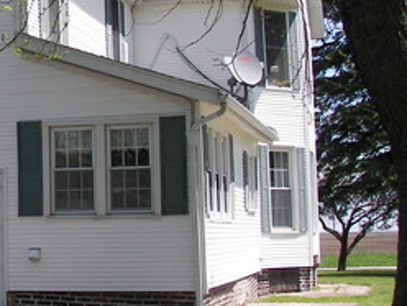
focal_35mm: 93
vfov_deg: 15.8
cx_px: -62
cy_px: 84
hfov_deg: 20.0
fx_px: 1093
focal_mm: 6
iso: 50
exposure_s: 1/500
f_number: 2.8
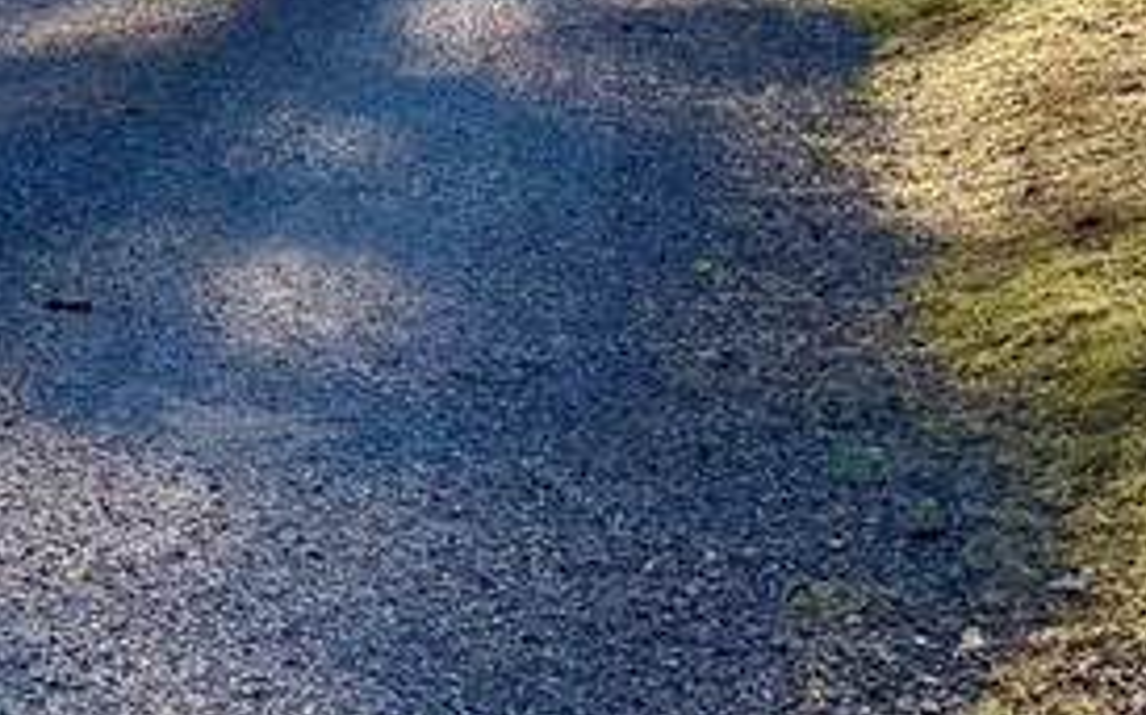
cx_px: 159
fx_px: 3715
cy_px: -368
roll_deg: +1.1
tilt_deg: -1.1
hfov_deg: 17.3
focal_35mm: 119
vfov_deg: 10.6
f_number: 1.78
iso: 100
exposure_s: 1/459
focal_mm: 6.76
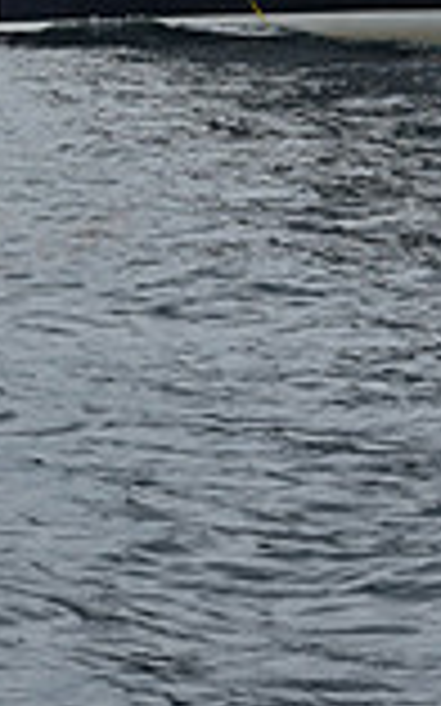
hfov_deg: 3.6
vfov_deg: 5.6
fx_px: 7083
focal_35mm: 368
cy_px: -463
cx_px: 367
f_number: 9
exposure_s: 1/800
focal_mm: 98
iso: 250
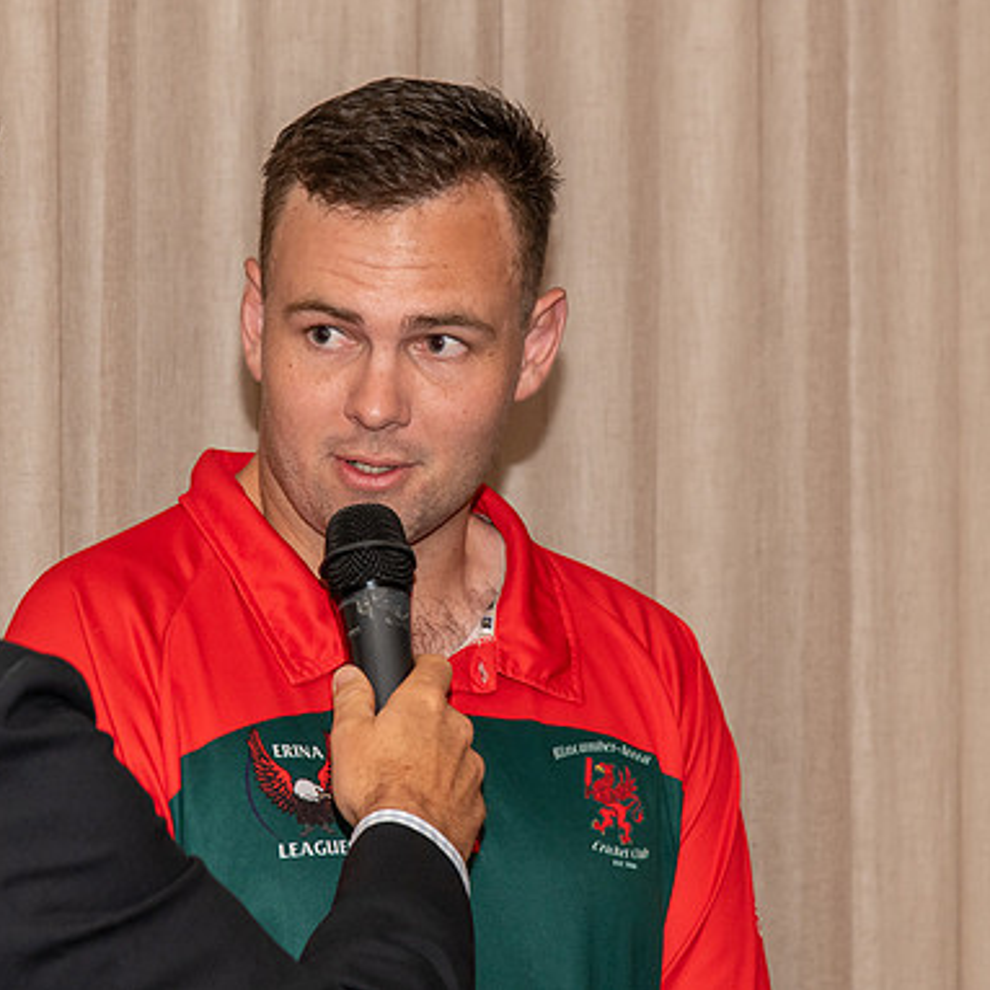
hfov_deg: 9.4
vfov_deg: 9.4
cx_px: 420
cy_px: 422
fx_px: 6018
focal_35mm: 186
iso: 800
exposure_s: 1/60
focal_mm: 120
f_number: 5.6
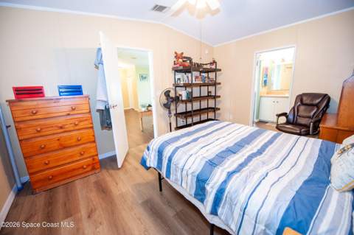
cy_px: 118
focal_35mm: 14
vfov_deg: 81.1
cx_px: 177
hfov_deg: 104.3
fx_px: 138
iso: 1250
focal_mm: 14
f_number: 3.2
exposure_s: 1/60
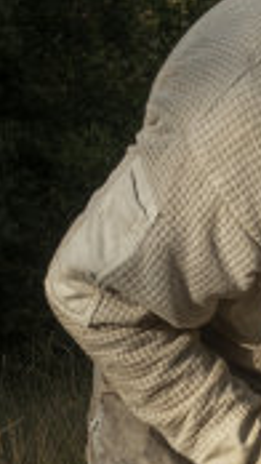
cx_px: 545
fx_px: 2077
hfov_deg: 6.9
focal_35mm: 169
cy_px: 573
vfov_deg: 12.4
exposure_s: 1/500
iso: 400
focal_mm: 22
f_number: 5.6
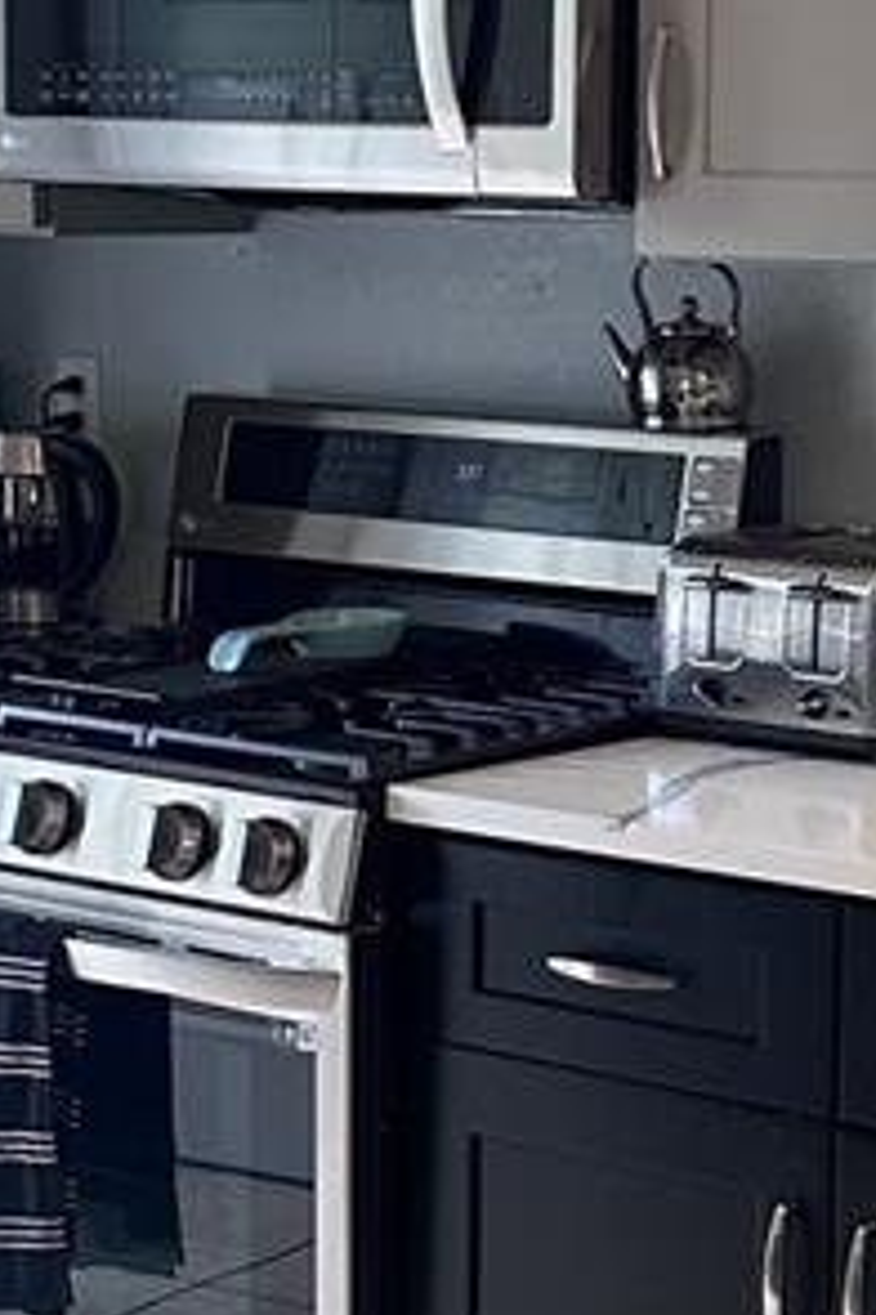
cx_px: 603
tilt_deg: -8.0
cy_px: 666
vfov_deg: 20.0
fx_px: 3723
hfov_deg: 13.4
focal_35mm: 102
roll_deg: -1.9
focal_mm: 6.86
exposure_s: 1/60
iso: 250
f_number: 1.78
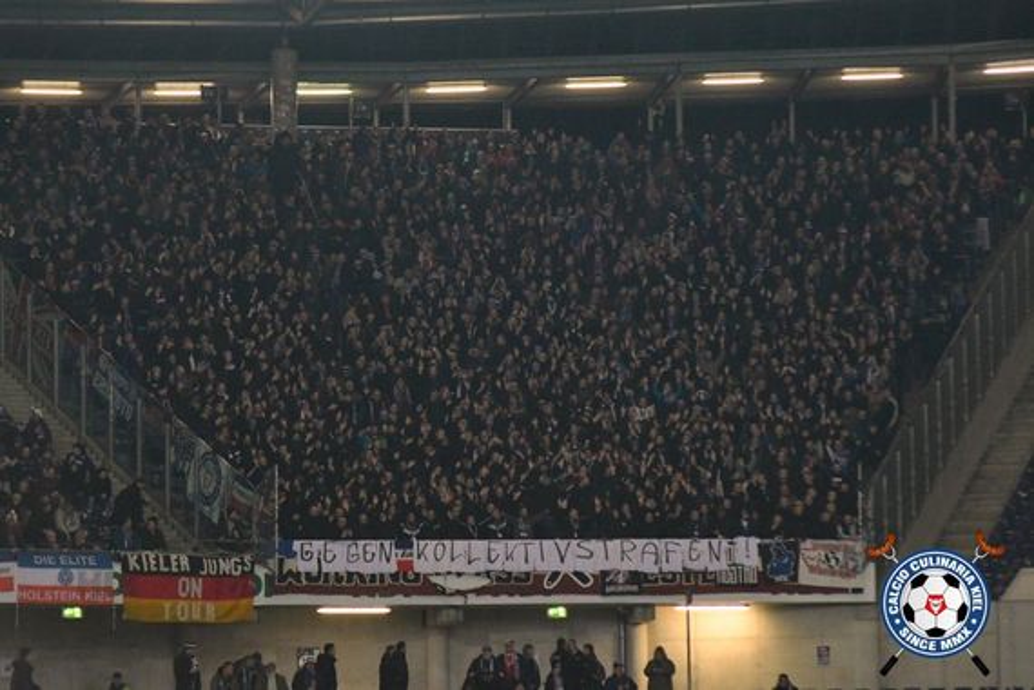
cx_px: 517
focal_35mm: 218
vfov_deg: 6.3
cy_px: 345
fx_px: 6247
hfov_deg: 9.5
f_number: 2.8
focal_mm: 145
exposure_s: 1/1250
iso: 5000
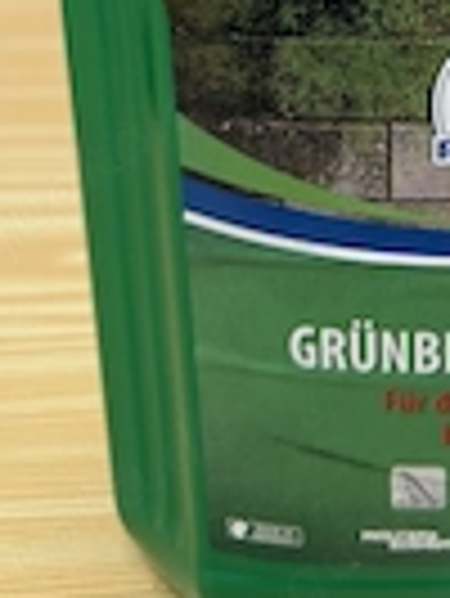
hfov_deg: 19.0
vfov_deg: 24.6
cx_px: 576
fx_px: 1246
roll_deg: -1.0
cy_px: -112
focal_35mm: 72
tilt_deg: -19.1
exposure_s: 1/50
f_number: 1.78
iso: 125
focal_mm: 6.76
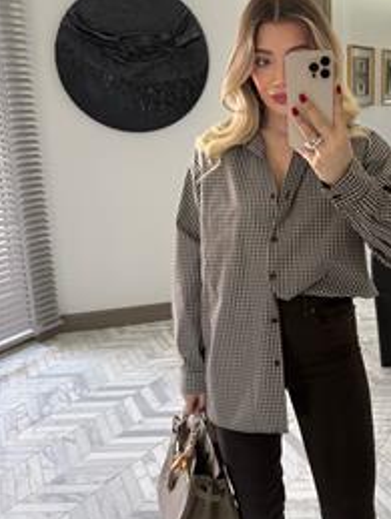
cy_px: 206
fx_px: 556
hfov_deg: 37.8
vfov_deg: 49.7
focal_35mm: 37
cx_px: 295
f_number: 1.78
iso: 200
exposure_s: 1/67
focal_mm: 6.76
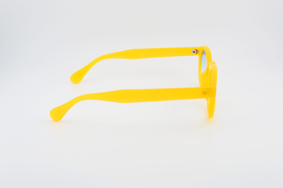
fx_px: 448
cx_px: 142
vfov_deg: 23.7
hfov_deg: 35.1
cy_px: 94
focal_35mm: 57
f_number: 11
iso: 200
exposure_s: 1/125
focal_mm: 38
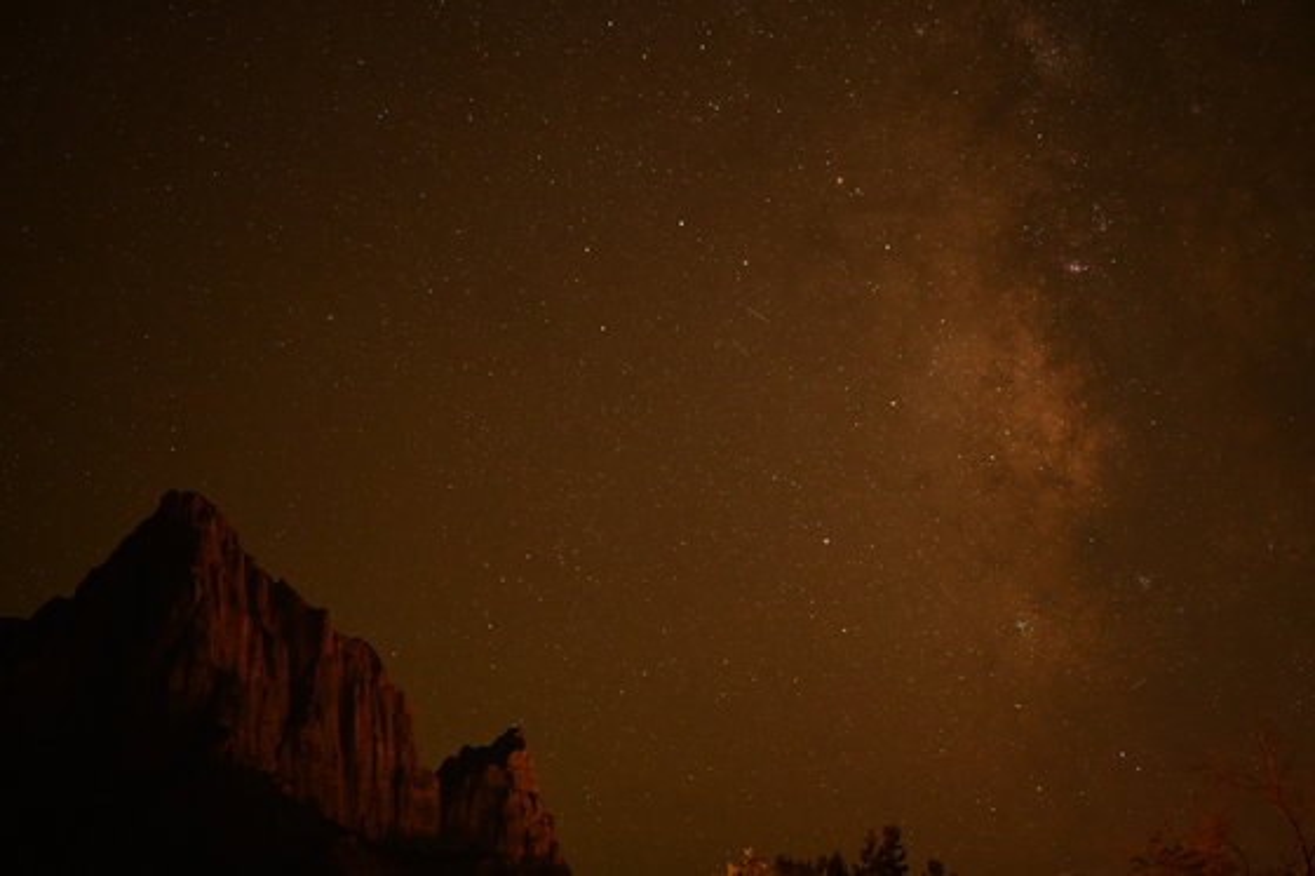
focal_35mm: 50
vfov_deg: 27.0
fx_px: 1826
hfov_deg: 39.6
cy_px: 438
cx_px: 658
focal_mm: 50
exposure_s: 3
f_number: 2
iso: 5000
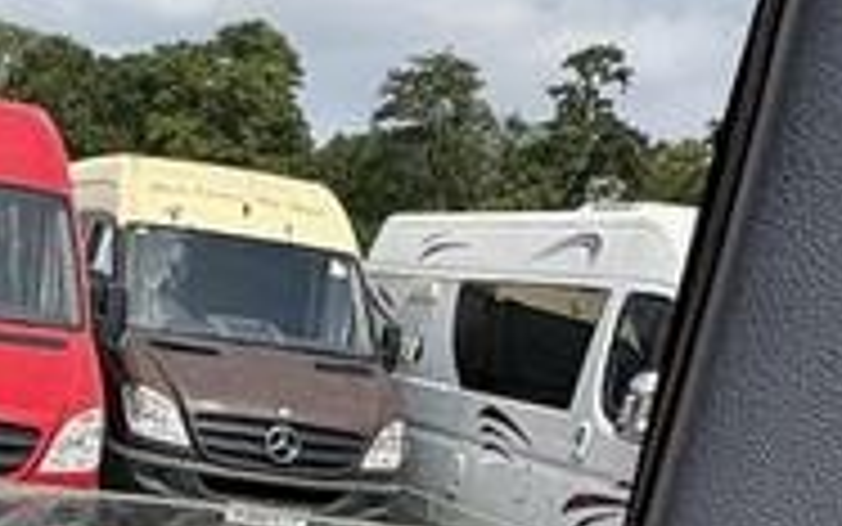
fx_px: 1630
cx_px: -153
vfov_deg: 16.5
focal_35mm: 71
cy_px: 823
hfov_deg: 26.0
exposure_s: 1/2674
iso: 50
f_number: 2.2
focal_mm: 2.22
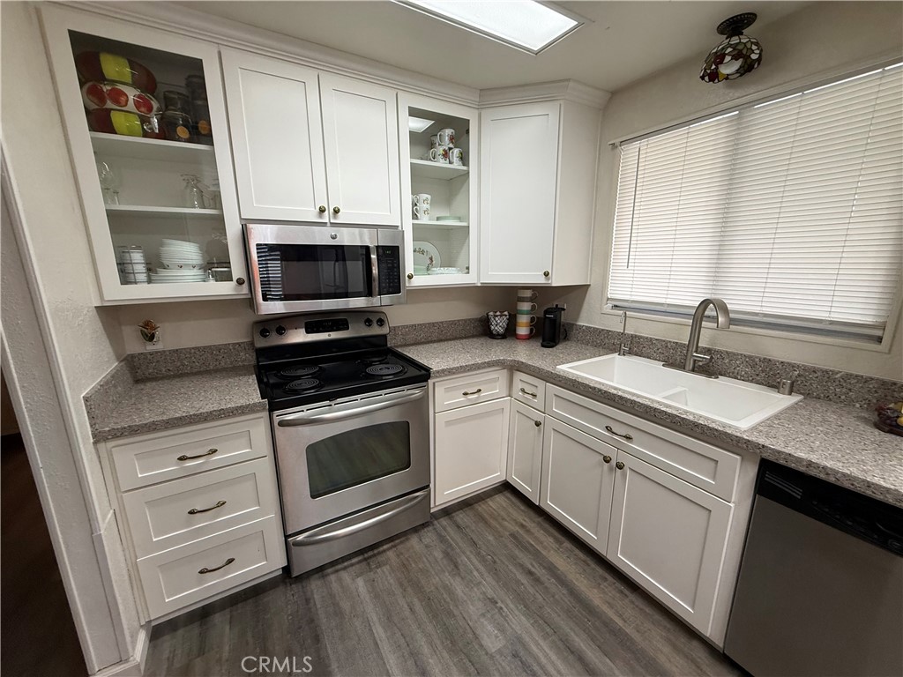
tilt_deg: -12.1
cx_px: 452
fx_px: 365
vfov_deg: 85.7
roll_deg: +0.4
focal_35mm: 14
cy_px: 338
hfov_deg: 102.1
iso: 250
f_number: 2.2
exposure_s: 1/60
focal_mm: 2.22
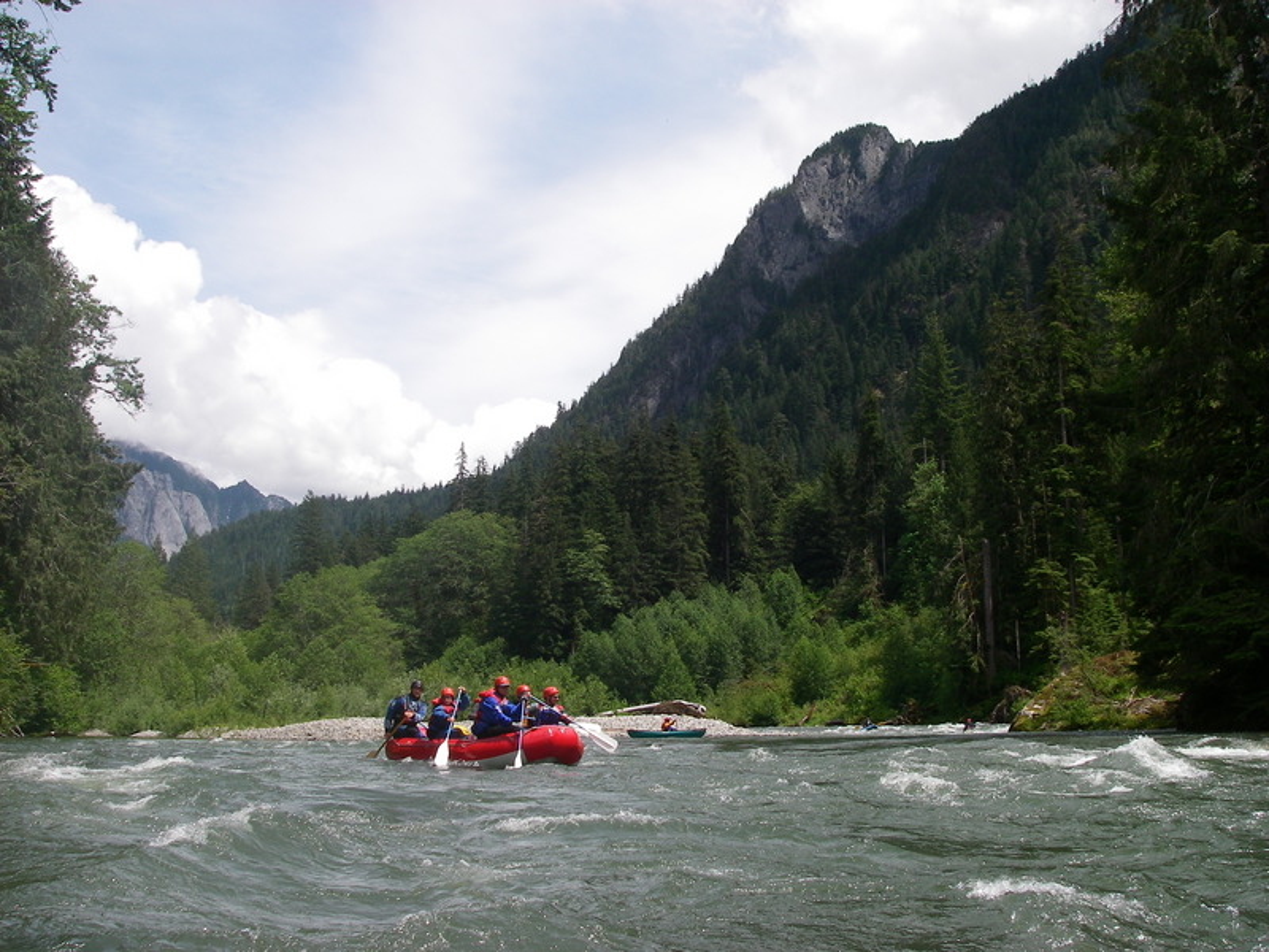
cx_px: 634
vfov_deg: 37.7
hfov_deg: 49.0
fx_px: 1393
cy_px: 476
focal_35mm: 38
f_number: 6.6
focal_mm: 6.3
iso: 64
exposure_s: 1/250
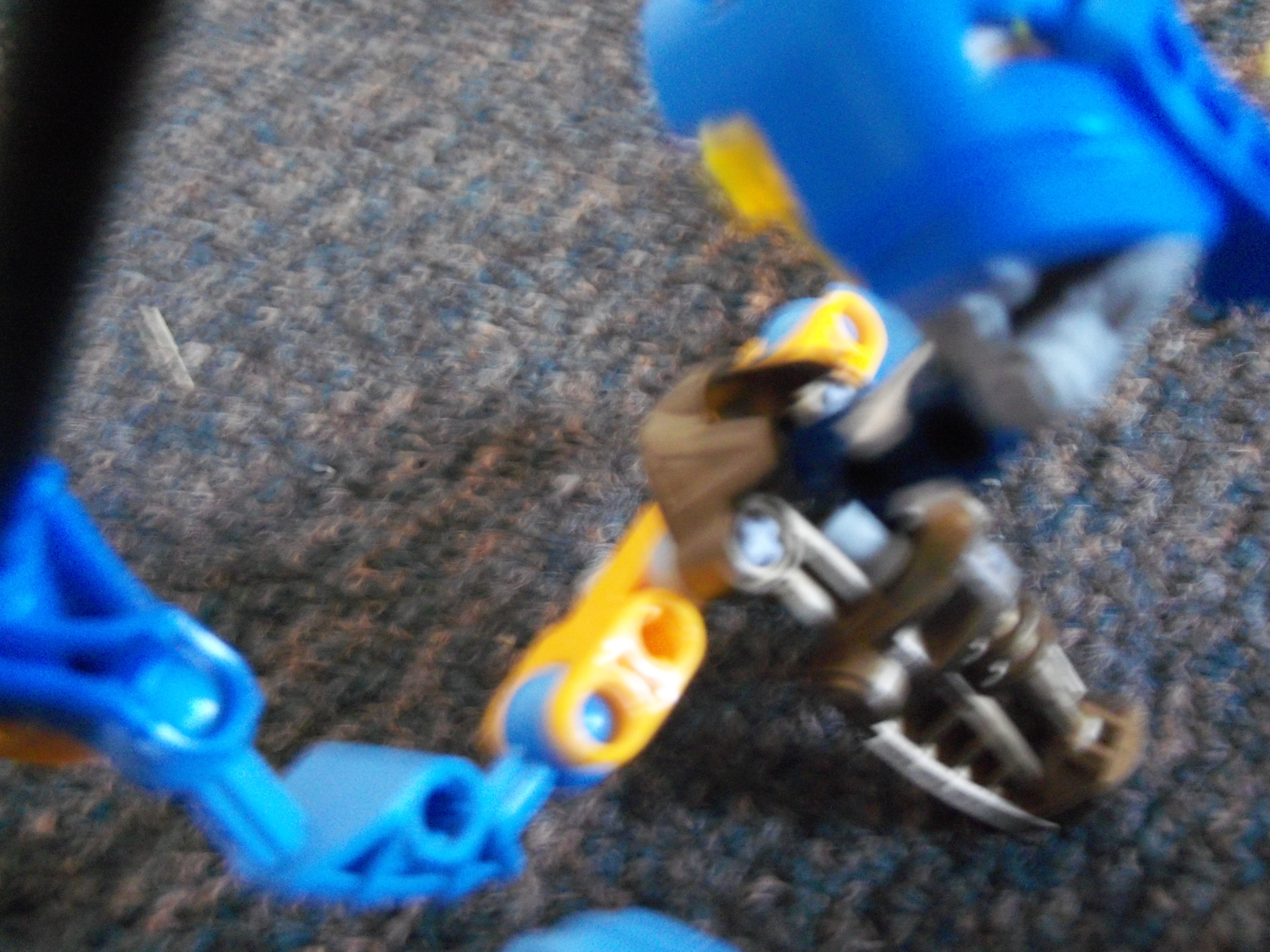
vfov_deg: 40.7
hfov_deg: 52.6
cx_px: 635
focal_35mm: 35
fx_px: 1284
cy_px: 476
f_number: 3
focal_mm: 6.3
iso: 400
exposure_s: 1/10
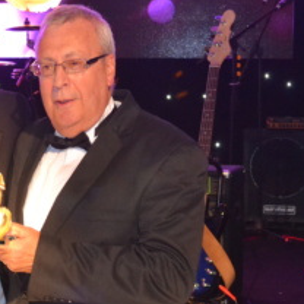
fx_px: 1242
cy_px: 174
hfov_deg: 13.8
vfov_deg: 14.0
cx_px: 35
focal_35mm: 125
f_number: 5
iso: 2500
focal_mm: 34
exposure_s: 1/60
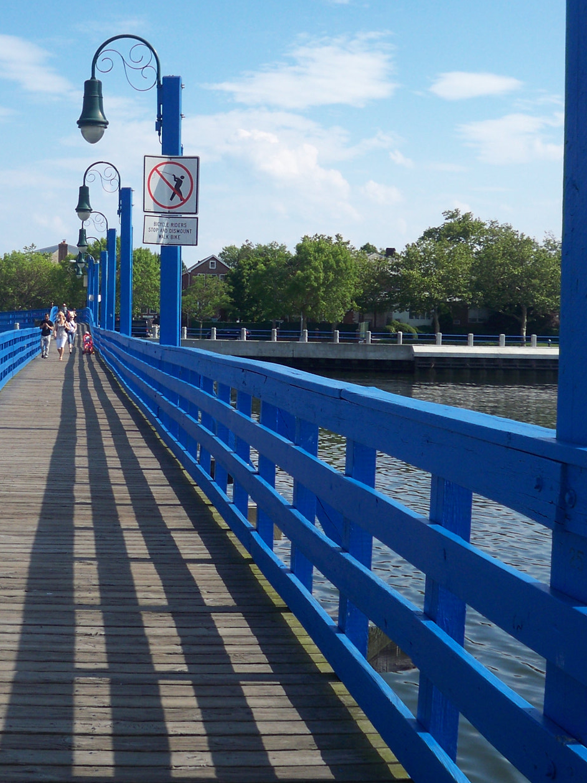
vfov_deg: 33.7
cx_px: 136
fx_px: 1289
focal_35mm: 57
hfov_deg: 25.3
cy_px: 326
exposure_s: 1/125
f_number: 8.7
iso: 64
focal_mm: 6.3
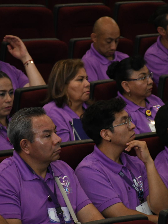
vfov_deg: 8.7
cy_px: 112
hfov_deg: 6.5
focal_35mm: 227
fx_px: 1469
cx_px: 117
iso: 6400
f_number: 5.6
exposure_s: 1/125
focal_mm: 105
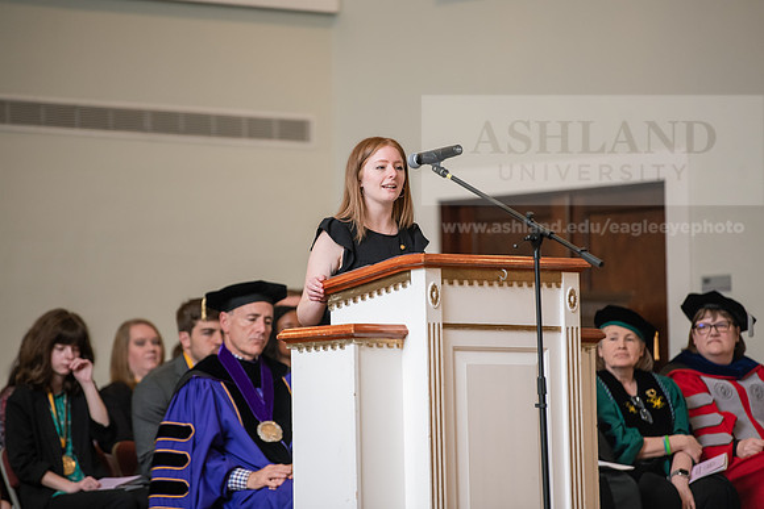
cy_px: 254
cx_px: 382
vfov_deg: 6.9
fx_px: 4245
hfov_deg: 10.3
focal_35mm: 200
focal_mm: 200
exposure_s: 1/200
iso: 1250
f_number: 3.5
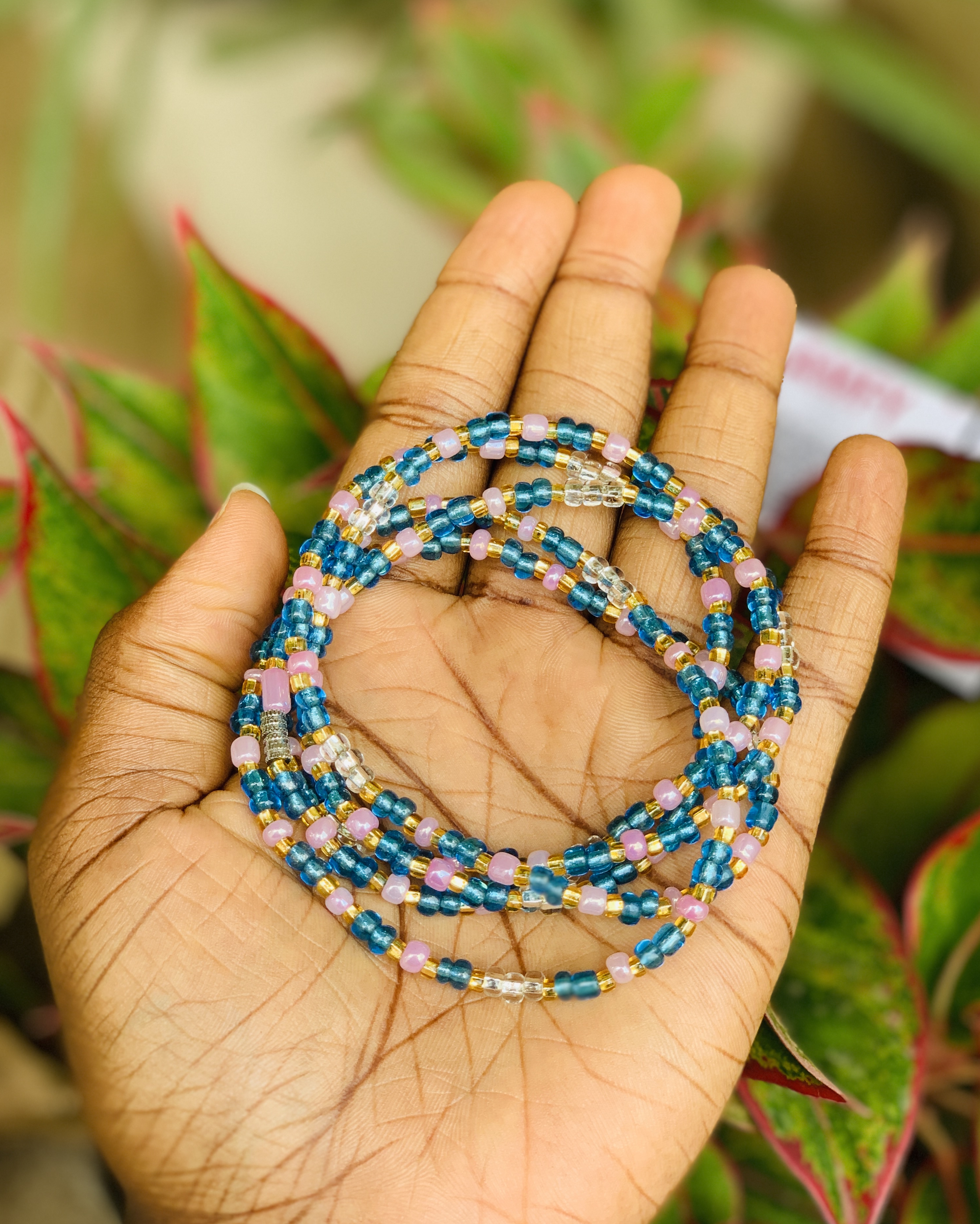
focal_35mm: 55
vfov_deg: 34.1
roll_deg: +1.1
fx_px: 1994
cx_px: 496
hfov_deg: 27.6
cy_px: 603
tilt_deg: -42.9
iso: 50
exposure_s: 1/122
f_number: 2.4
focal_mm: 6
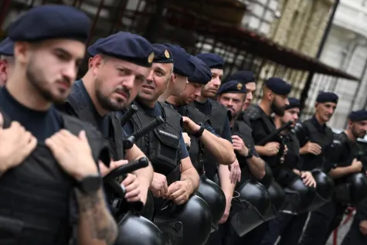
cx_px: 182
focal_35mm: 192
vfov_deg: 7.2
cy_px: 180
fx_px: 1958
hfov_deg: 10.7
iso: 500
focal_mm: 120
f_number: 5
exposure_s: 1/800
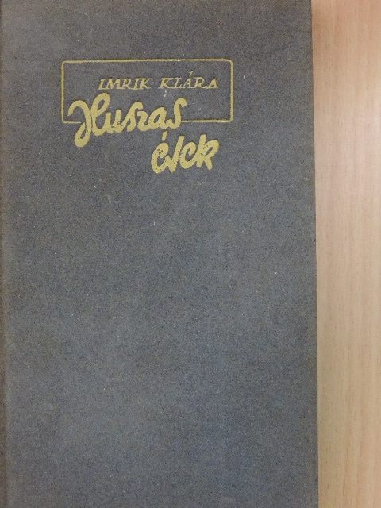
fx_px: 1027
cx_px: 190
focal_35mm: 70
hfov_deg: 21.0
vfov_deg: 27.8
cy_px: 254
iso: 1600
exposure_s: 1/60
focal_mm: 12.4
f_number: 3.9
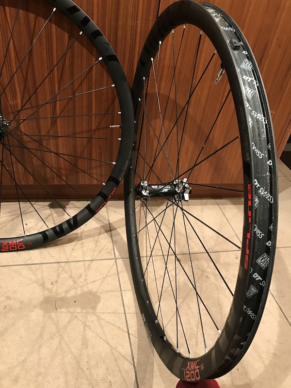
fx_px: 314
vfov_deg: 63.4
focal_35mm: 28
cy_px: 194
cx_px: 146
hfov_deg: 49.7
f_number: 1.8
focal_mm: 3.99
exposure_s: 1/15
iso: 64
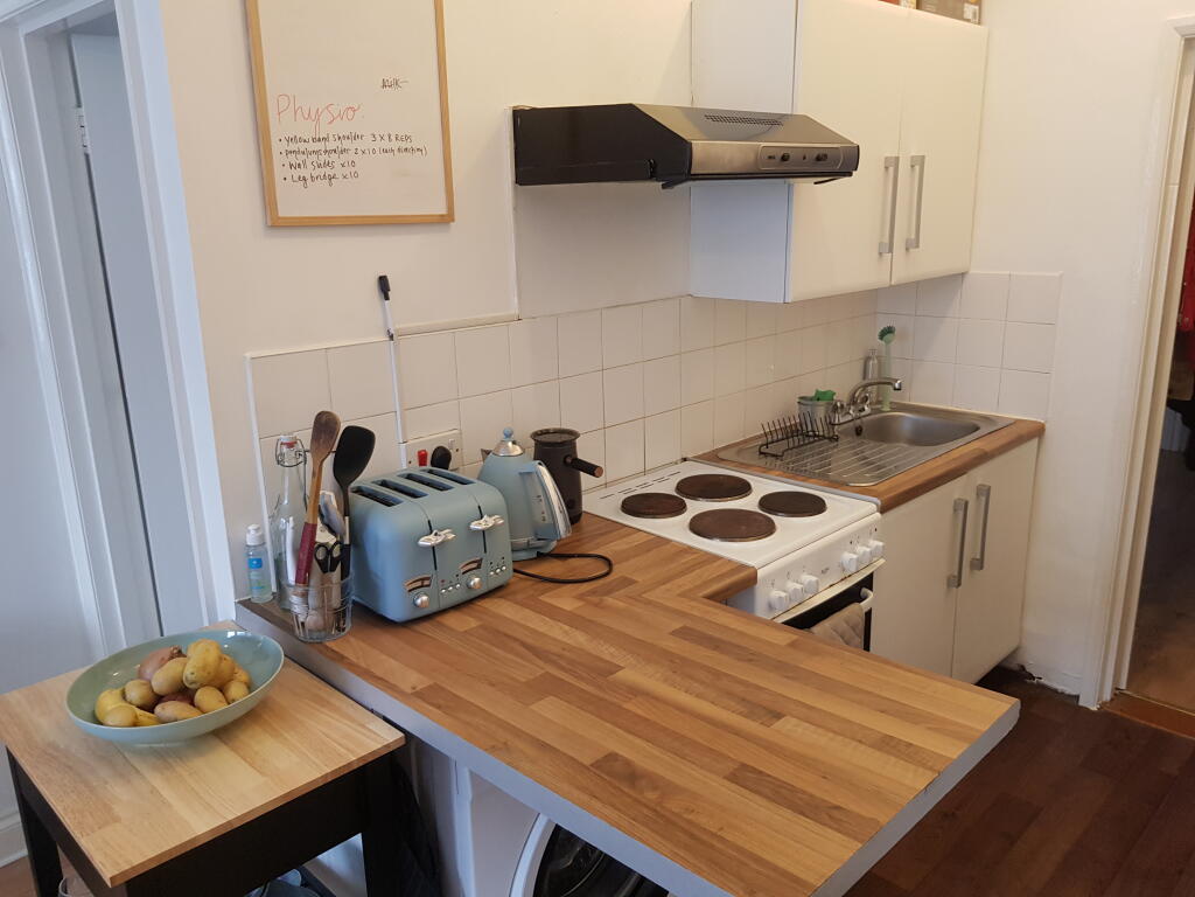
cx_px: 598
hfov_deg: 67.3
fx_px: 898
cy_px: 448
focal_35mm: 26
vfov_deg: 53.1
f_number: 1.7
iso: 160
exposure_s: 1/50
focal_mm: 4.3
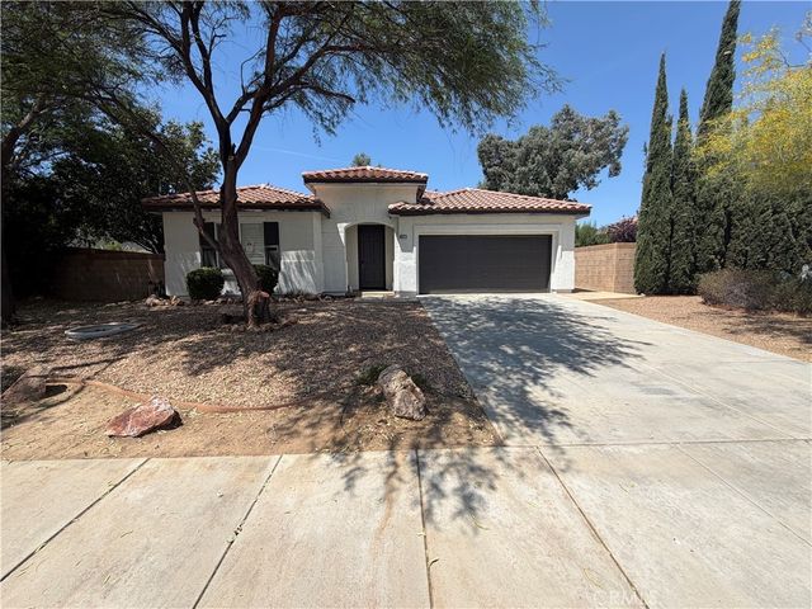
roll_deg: +1.6
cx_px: 406
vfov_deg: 85.7
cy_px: 304
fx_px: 328
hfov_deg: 102.1
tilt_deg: -5.4
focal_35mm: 14
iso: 20
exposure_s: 1/888
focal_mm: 2.22
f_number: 2.2
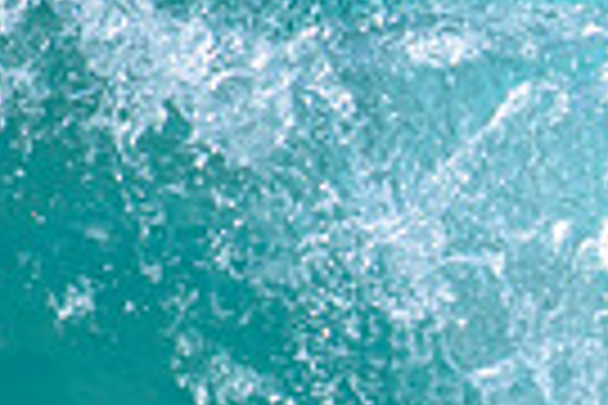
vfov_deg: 0.3
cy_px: 673
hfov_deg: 0.4
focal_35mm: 4710
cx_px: 1134
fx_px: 79540
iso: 1000
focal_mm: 800
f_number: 11
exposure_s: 1/2000
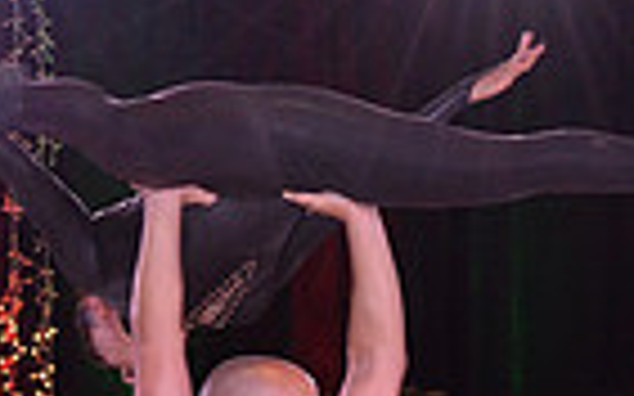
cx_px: 142
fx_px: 5941
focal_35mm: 344
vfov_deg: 3.8
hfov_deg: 6.1
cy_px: 630
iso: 2000
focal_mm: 82
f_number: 7.1
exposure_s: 1/250
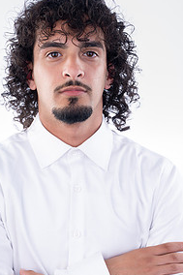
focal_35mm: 111
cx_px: 71
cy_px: 159
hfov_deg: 12.3
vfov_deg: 18.4
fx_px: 847
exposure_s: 1/200
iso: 100
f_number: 8
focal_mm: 70
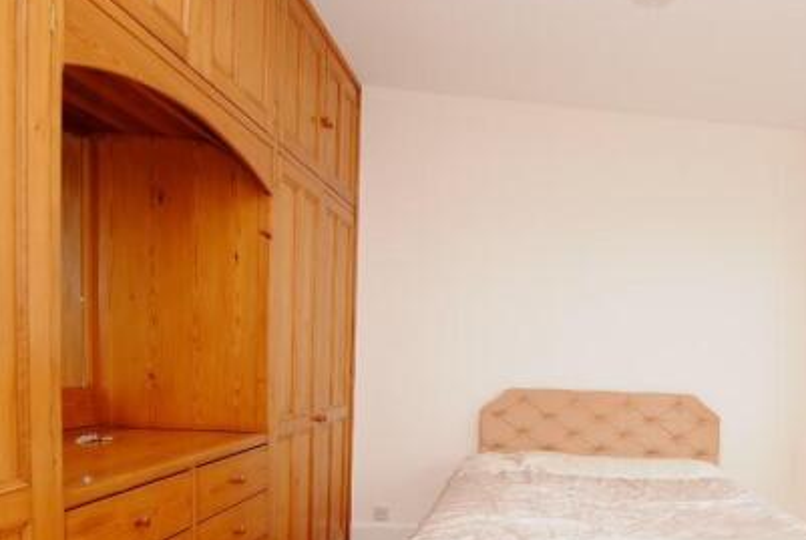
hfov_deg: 63.6
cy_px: 411
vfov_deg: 46.5
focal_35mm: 27
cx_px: 606
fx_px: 601
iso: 200
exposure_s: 1/60
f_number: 4
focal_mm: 11
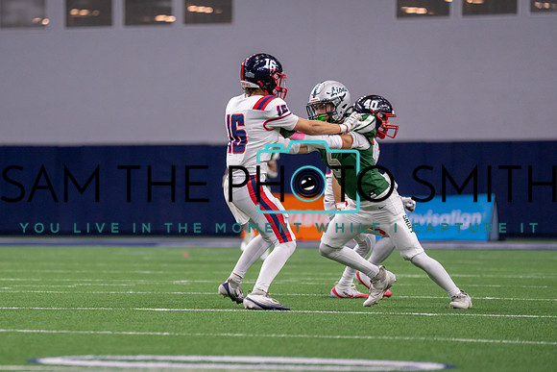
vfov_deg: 4.6
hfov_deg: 6.9
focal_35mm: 300
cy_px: 171
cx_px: 153
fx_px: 4647
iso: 2000
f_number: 2.8
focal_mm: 200
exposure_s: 1/1000
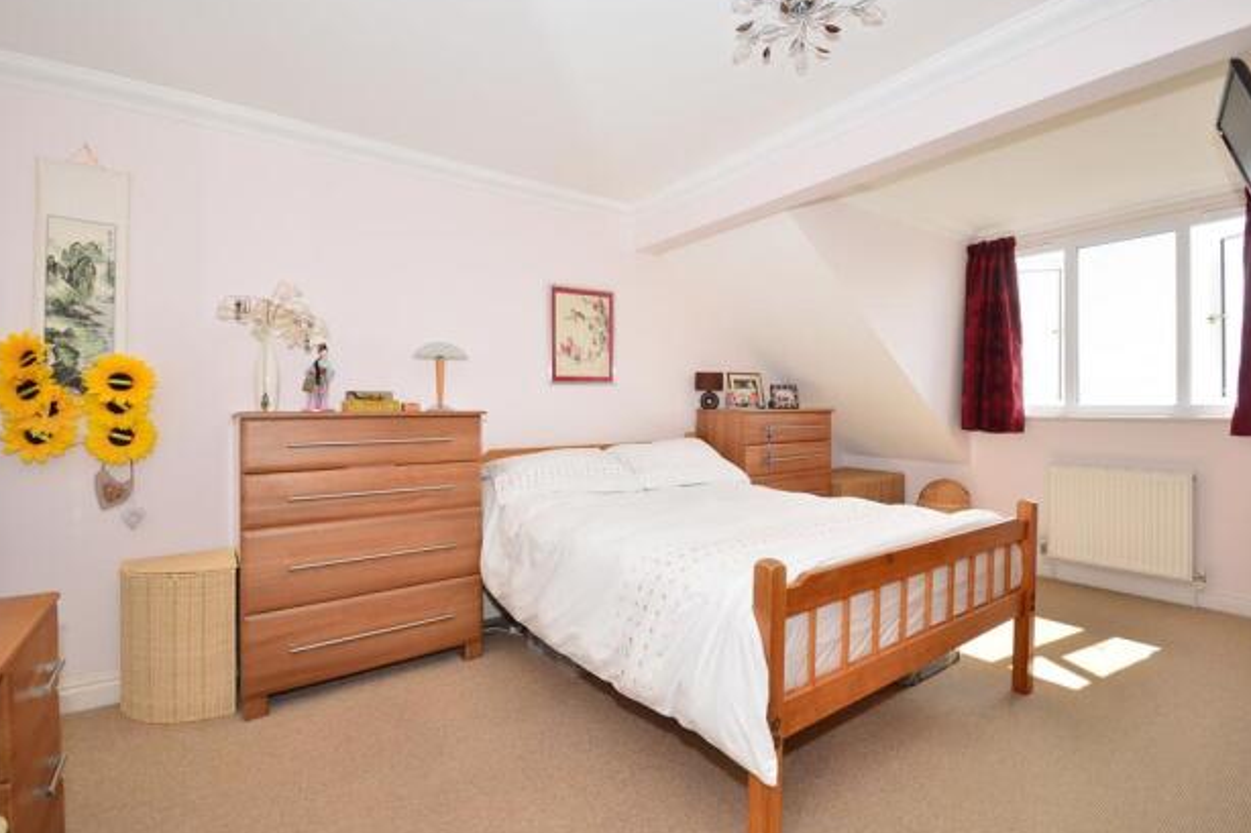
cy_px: 411
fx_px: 556
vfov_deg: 73.7
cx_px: 636
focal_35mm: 16
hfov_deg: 96.7
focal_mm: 10
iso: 200
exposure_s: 1/100
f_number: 5
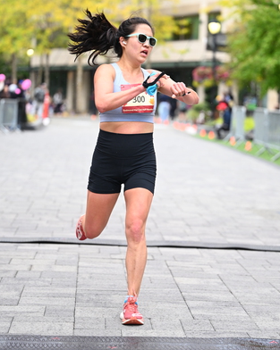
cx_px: 156
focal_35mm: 120
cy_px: 130
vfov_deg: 16.0
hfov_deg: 12.8
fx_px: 1244
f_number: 2.8
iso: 1250
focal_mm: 91
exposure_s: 1/1600
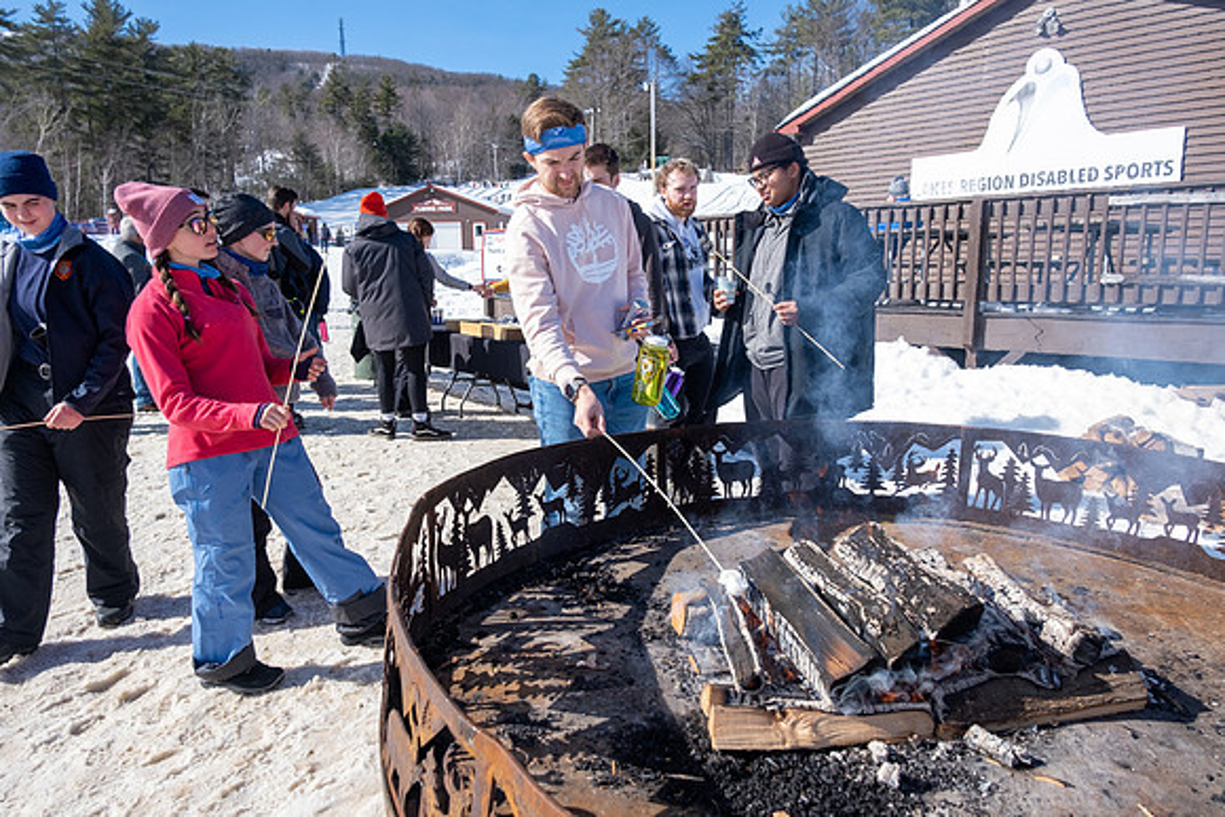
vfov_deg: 53.2
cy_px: 408
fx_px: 817
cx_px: 612
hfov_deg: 73.7
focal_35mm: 24
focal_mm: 16
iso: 320
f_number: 5
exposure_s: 1/1000
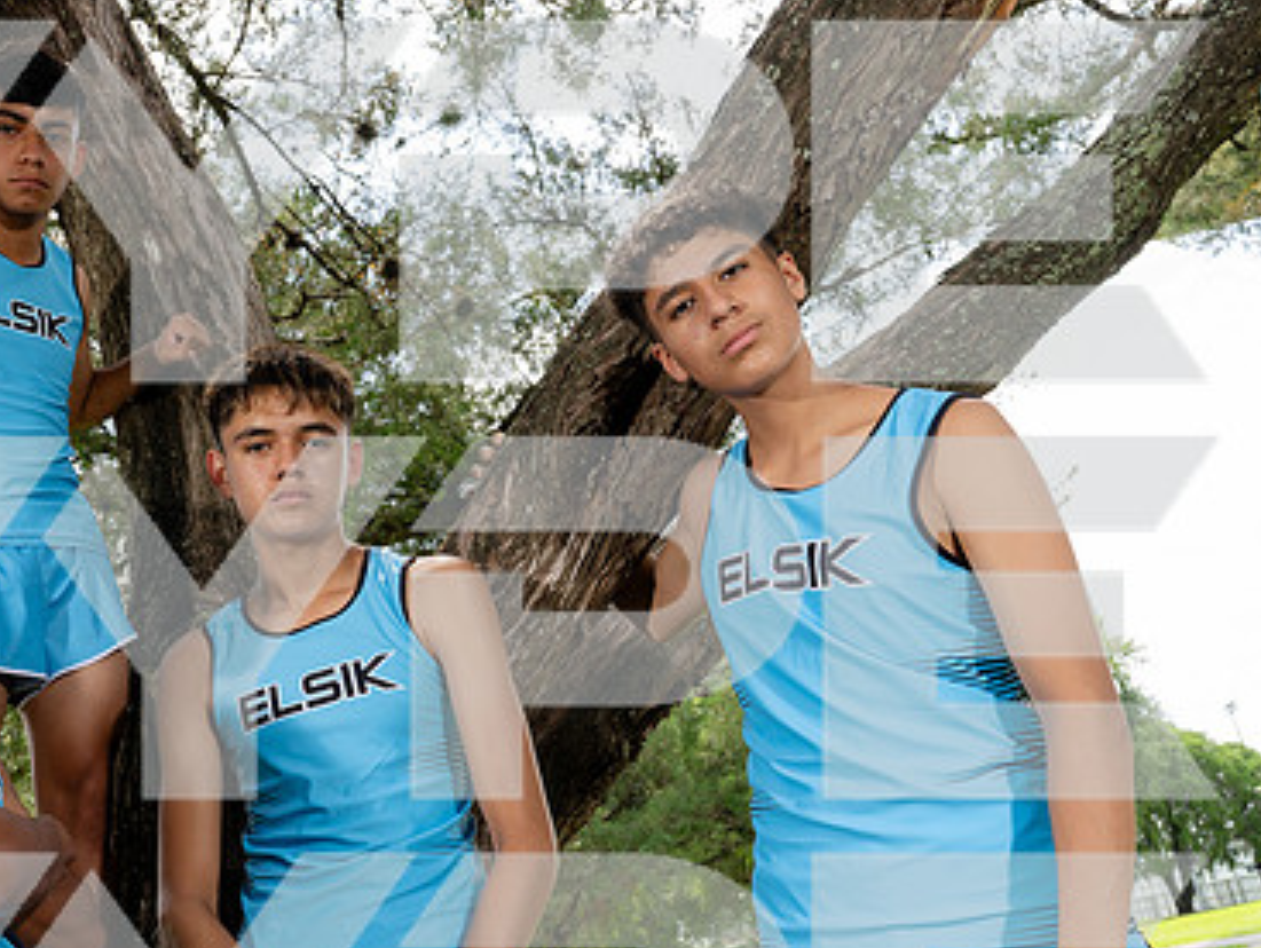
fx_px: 1495
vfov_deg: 34.9
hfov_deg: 44.5
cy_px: 620
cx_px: 344
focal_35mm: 41
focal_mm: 27
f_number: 6.3
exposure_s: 1/250
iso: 250
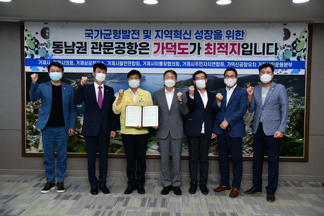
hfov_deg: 54.4
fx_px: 315
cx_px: 162
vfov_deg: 37.9
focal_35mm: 35
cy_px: 108
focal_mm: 35
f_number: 4
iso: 400
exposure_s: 1/250
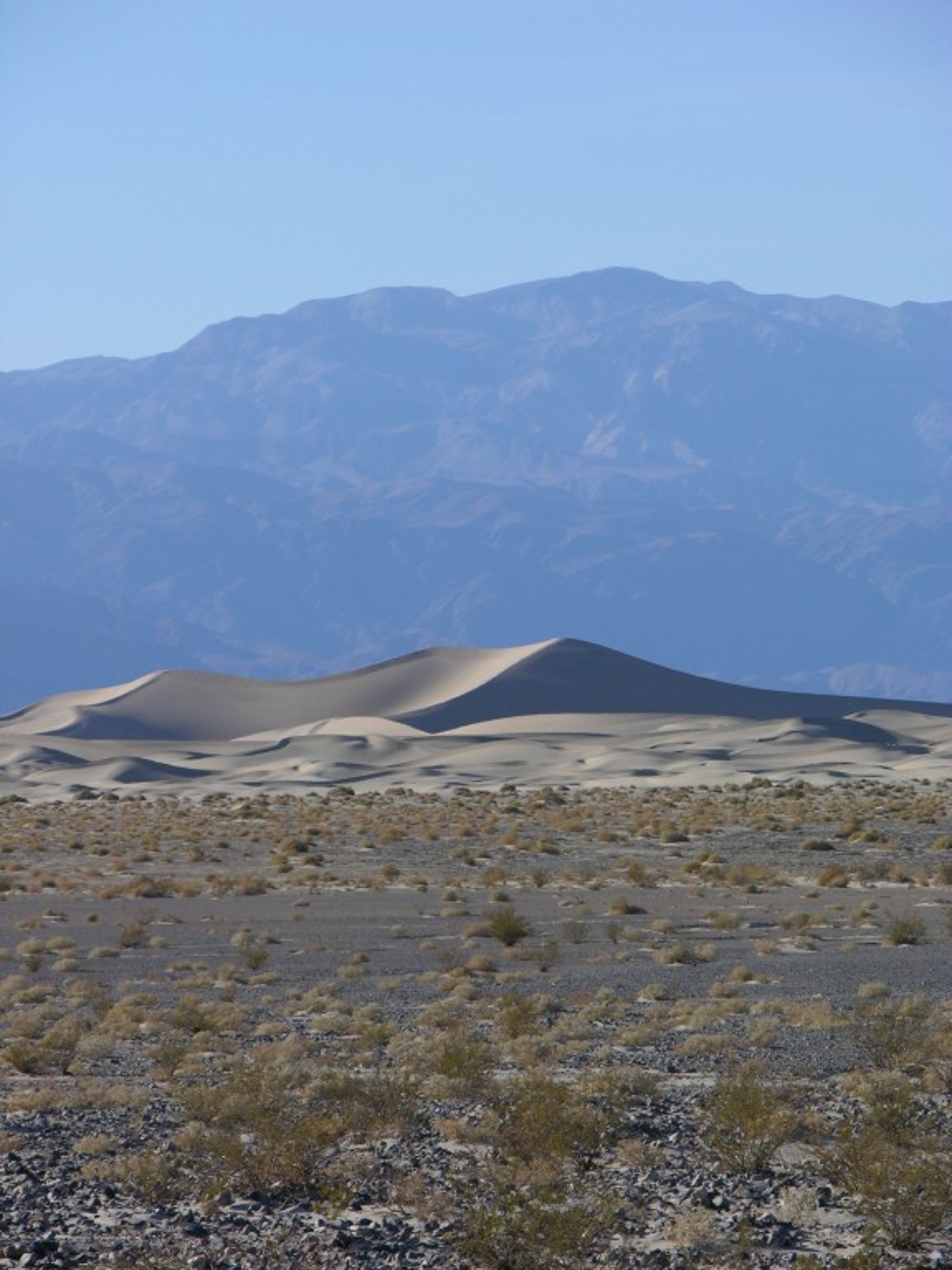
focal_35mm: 220
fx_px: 8067
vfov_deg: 9.0
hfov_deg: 6.8
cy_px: 635
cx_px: 476
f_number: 5.8
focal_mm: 56.7
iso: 50
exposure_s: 1/304
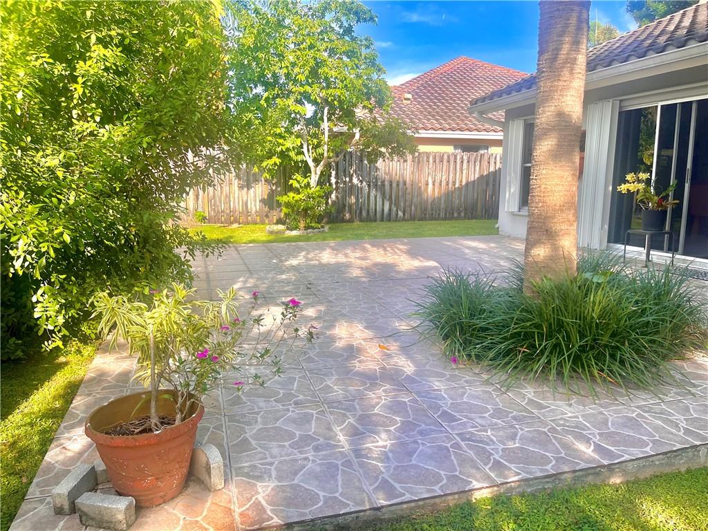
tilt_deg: -9.3
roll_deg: -0.5
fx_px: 532
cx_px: 354
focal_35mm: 26
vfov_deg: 53.1
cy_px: 266
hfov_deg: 67.3
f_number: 1.6
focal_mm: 5.1
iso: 50
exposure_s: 1/1009
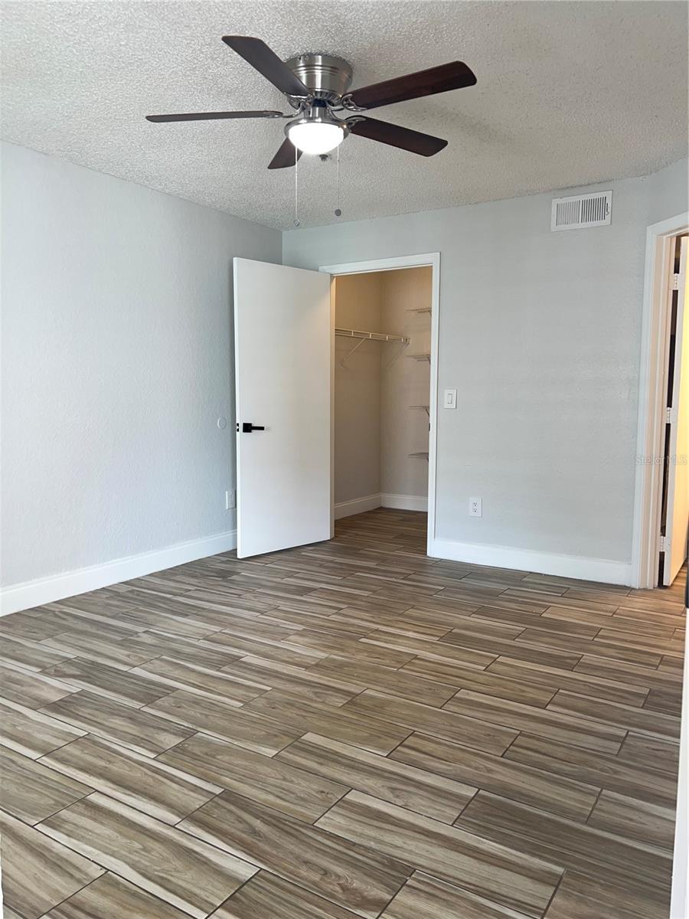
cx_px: 344
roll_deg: -0.7
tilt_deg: -5.5
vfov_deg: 67.3
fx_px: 690
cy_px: 460
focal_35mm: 26
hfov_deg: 53.1
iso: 40
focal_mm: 5.7
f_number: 1.5
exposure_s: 1/27
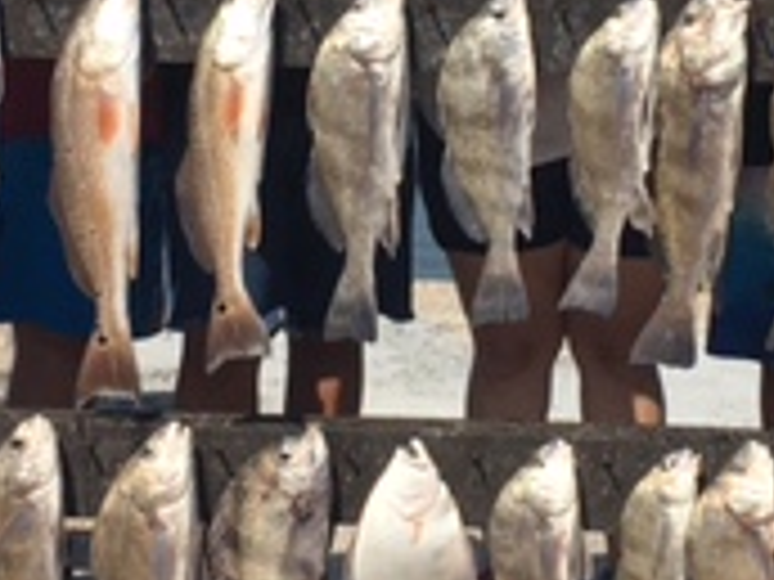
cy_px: 45
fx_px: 2415
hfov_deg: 18.2
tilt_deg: -2.2
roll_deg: +0.4
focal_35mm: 108
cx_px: 382
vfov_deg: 13.6
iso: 25
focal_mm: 4.15
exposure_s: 1/2198
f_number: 2.2
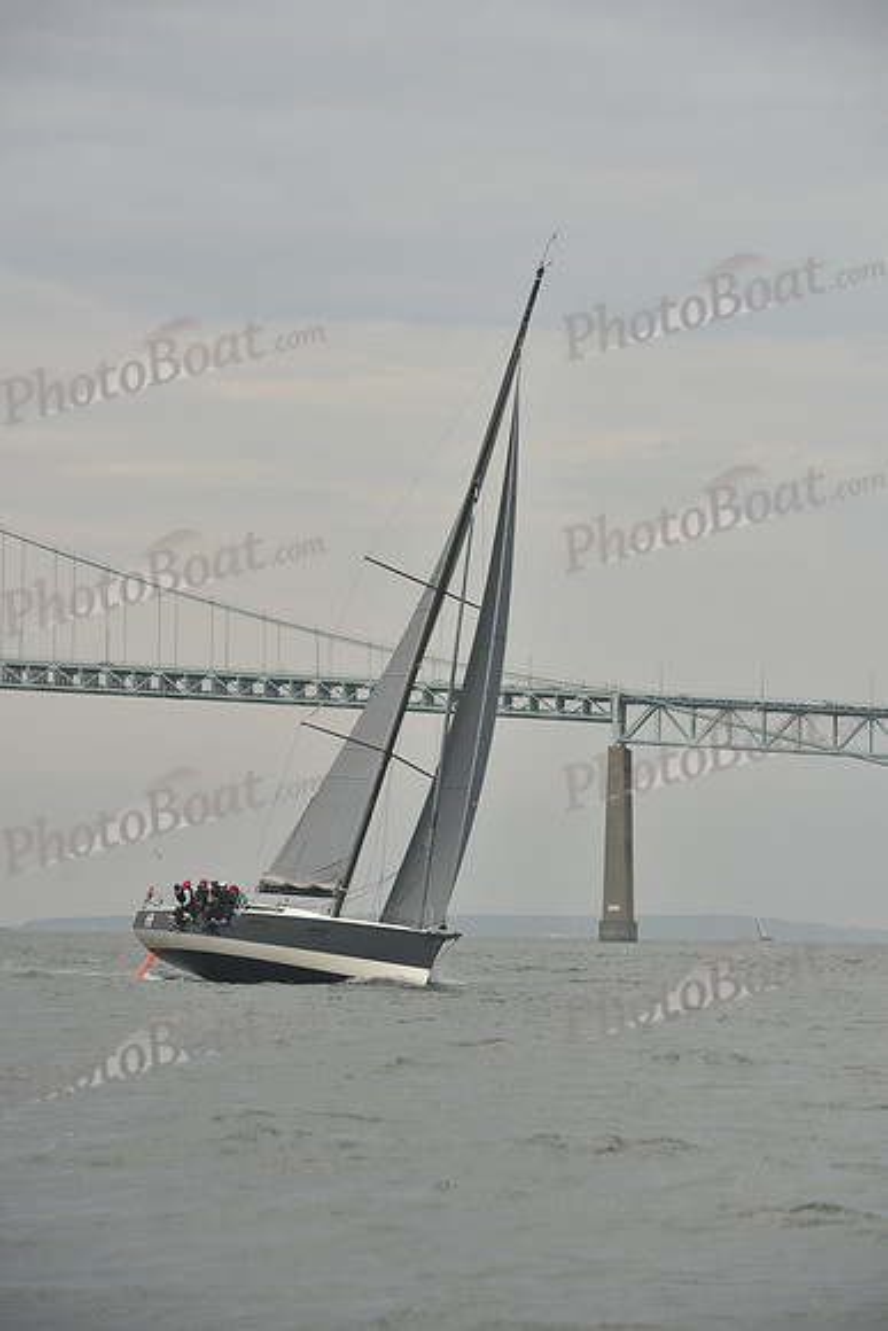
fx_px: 4289
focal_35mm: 116
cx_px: 444
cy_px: 666
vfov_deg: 17.6
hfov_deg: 11.8
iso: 250
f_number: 6.3
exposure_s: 1/500
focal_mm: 116
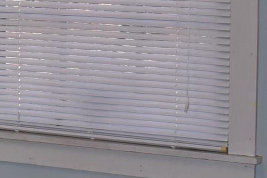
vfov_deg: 7.4
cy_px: -2
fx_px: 1379
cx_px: -242
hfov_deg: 10.3
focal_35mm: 186
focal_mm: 21
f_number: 8
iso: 160
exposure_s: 1/60
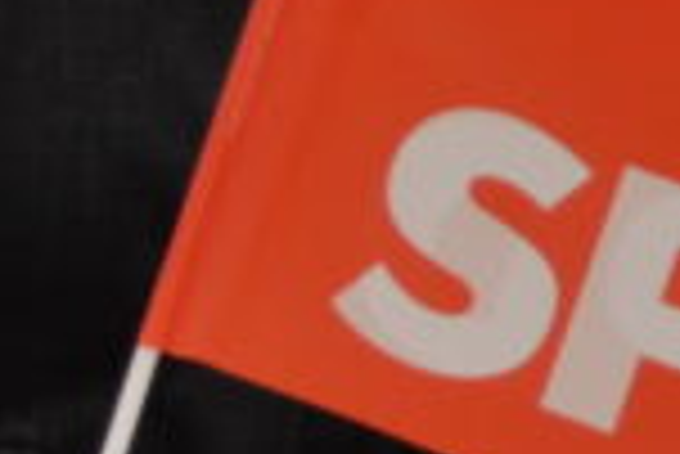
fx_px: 7222
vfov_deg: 3.6
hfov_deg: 5.3
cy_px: -494
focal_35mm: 382
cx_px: 1040
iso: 400
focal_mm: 32
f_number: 4.8
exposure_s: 1/40
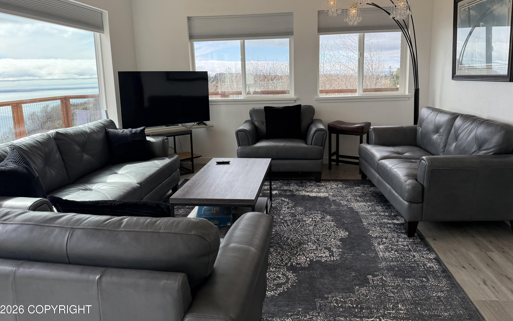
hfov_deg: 70.4
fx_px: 364
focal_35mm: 26
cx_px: 253
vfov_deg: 47.4
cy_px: 131
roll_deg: +2.3
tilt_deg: -7.2
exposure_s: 1/967
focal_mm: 6.76
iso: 100
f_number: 1.78
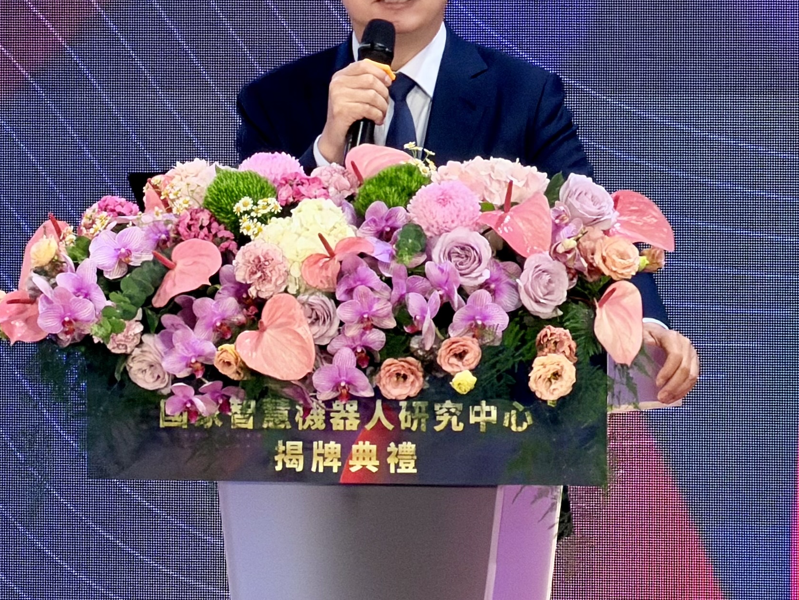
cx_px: 396
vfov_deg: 5.0
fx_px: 6902
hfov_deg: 6.6
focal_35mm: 299
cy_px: 184
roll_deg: -0.2
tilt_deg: +0.5
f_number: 2.8
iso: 320
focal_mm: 16.89
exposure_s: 1/120
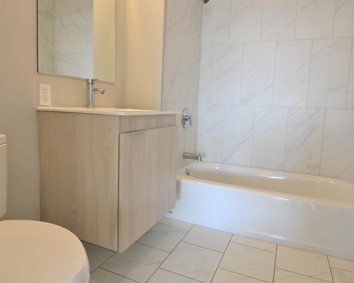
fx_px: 234
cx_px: 188
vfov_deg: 62.3
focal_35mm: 22
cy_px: 131
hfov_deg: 74.2
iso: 400
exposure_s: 1/60
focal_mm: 11.5
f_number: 3.5
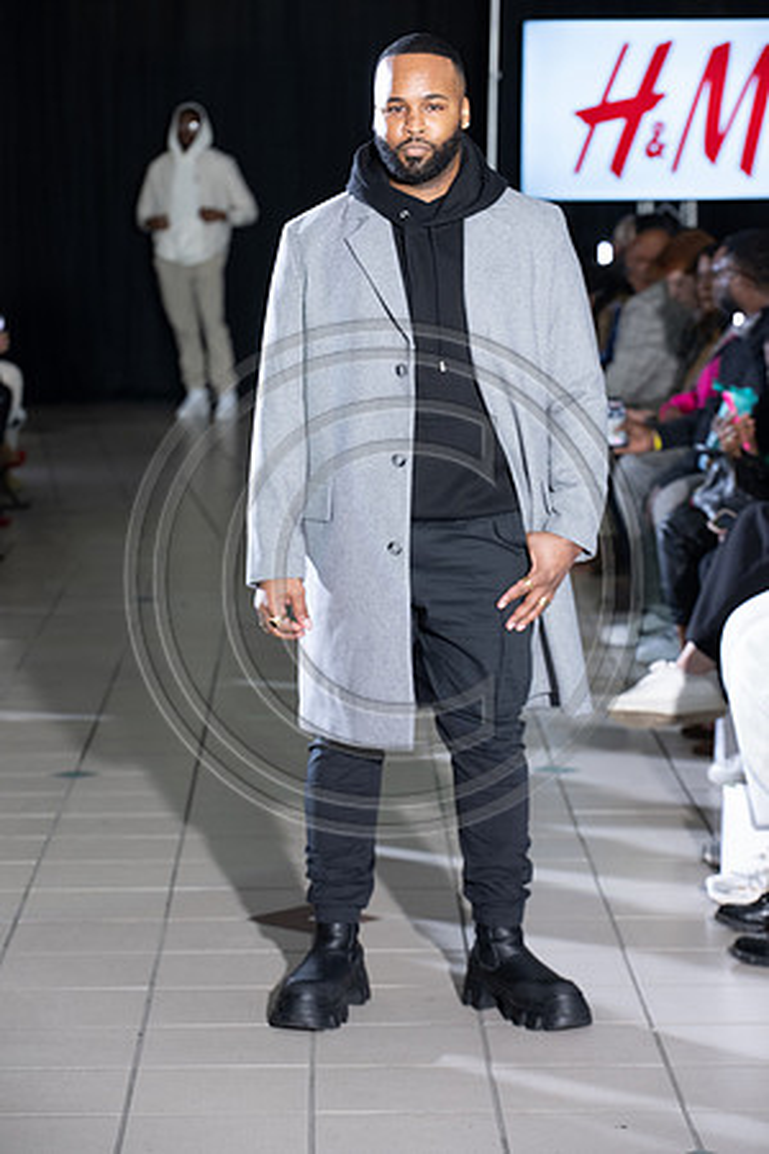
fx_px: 3588
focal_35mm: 112
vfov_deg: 18.3
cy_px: 577
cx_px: 384
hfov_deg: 12.2
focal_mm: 112
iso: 1250
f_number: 5.6
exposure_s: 1/125
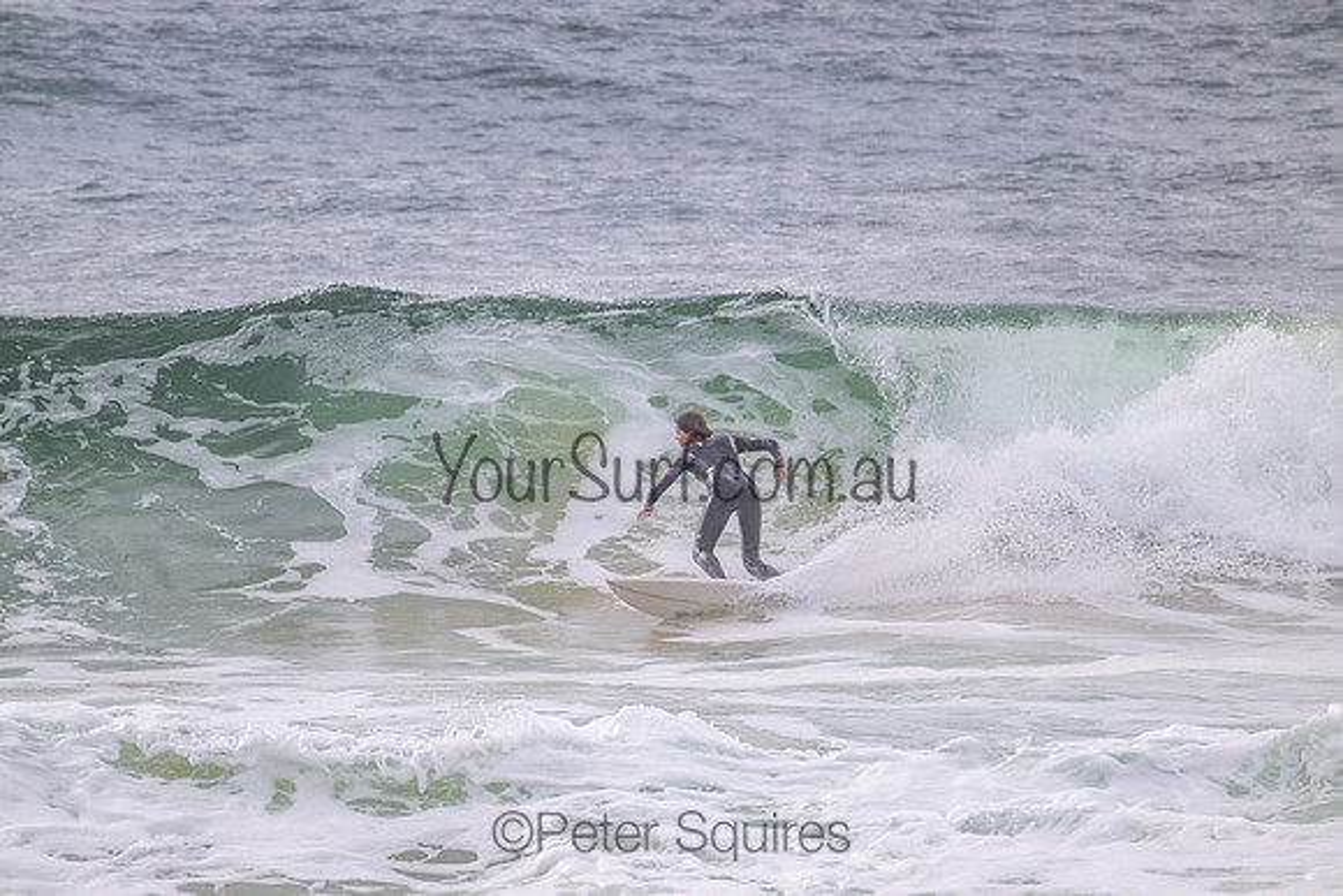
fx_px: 29850
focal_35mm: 800
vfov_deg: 1.7
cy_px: 448
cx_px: 672
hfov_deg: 2.6
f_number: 11
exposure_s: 1/2000
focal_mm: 800
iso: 1800
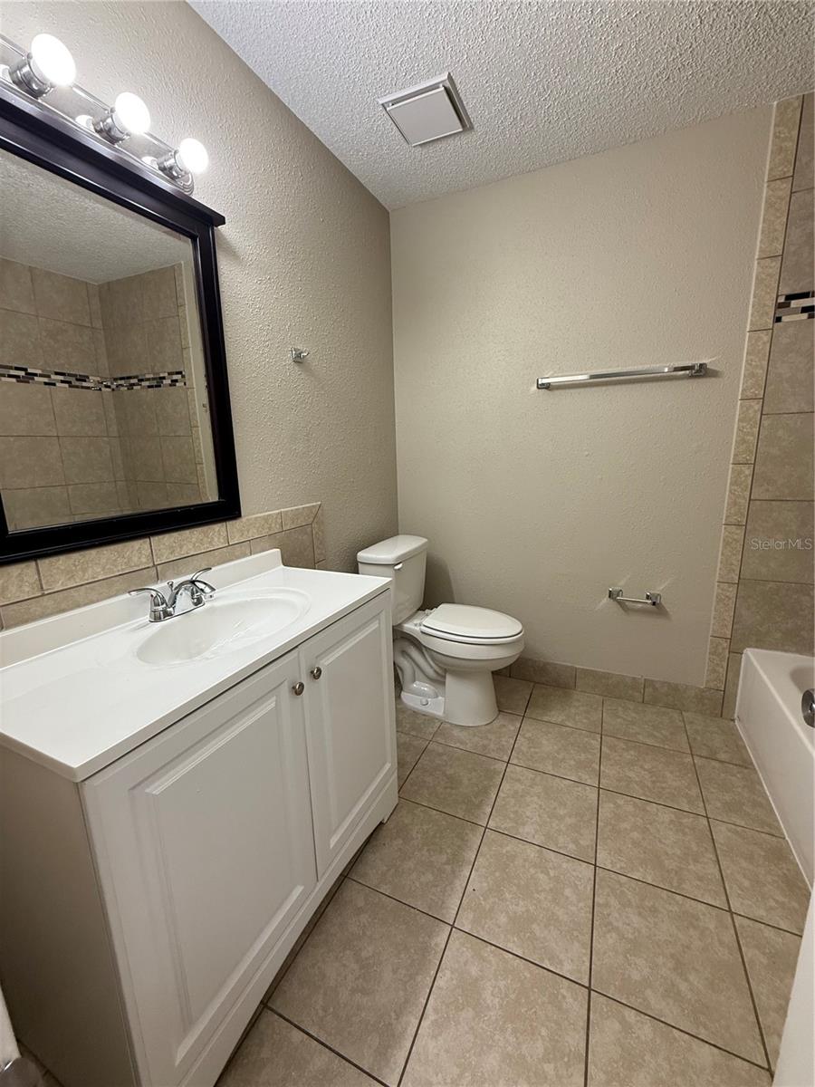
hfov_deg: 85.7
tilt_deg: -11.7
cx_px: 408
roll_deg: +1.1
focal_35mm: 14
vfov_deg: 102.1
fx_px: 439
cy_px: 544
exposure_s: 1/120
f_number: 2.2
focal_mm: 2.22
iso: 160
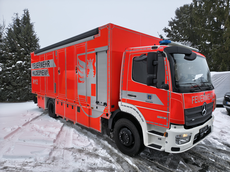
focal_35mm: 24
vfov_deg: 56.8
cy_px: 86
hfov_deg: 71.6
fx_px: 159
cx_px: 115
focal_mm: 5.56
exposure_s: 1/900
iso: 101
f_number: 1.8
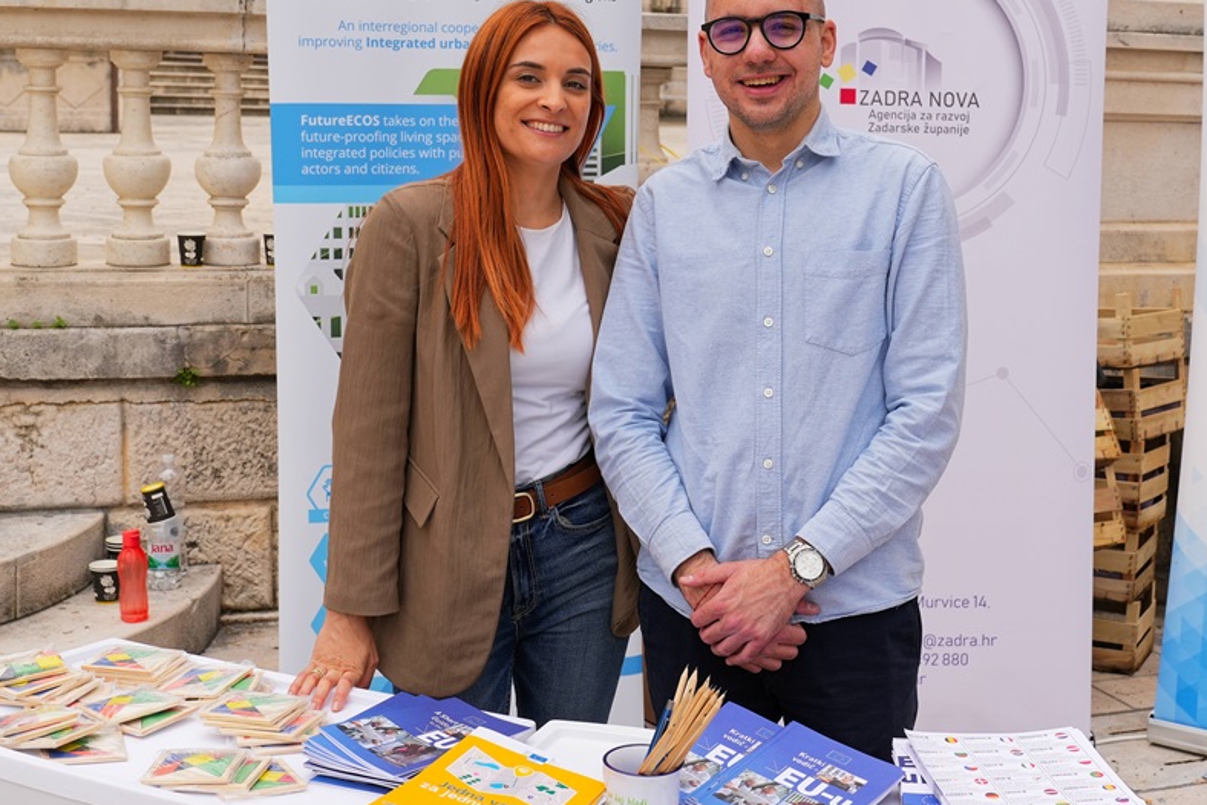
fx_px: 1744
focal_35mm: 52
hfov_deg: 38.2
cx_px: 642
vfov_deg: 26.0
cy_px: 377
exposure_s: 1/500
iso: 200
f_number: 8
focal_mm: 41
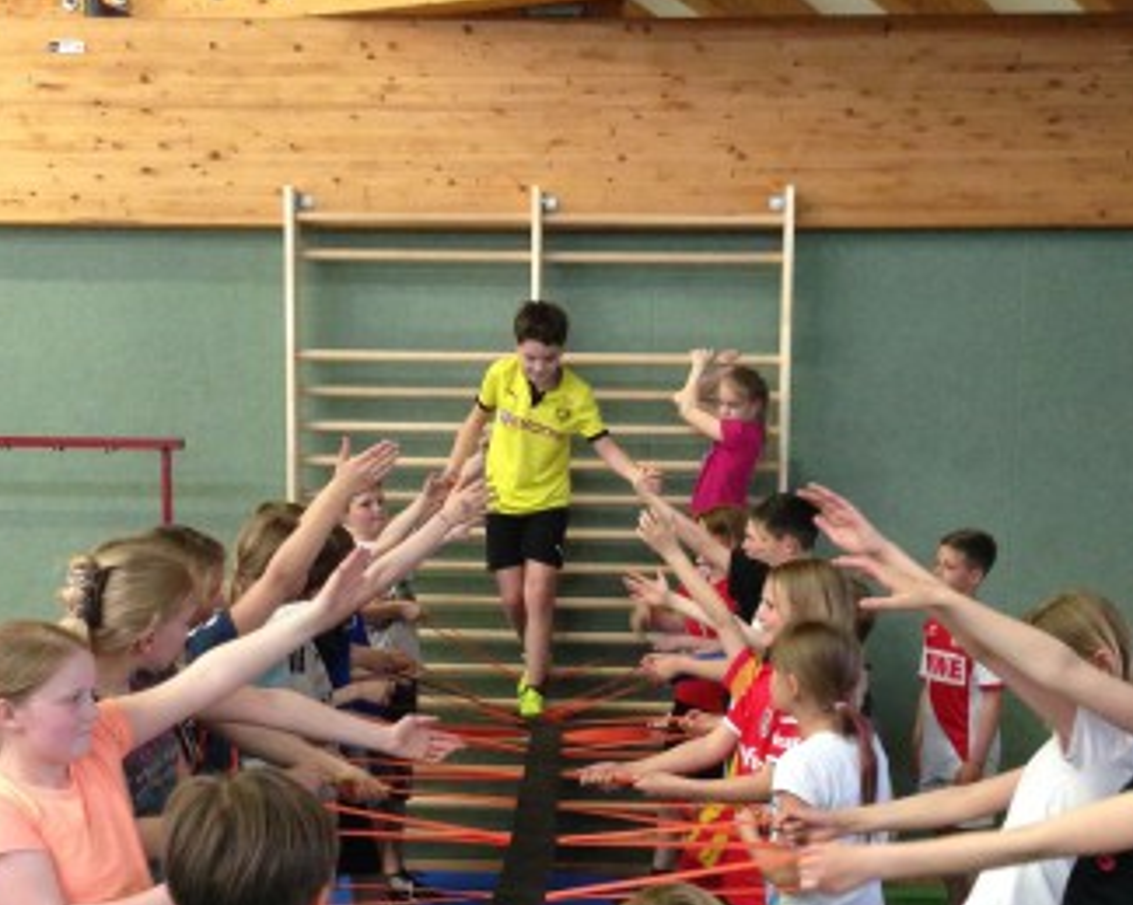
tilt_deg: -5.8
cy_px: 634
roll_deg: -1.9
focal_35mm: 53
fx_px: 1777
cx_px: 546
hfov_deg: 35.4
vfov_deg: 28.3
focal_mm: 4.12
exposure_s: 1/20
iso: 320
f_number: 2.4
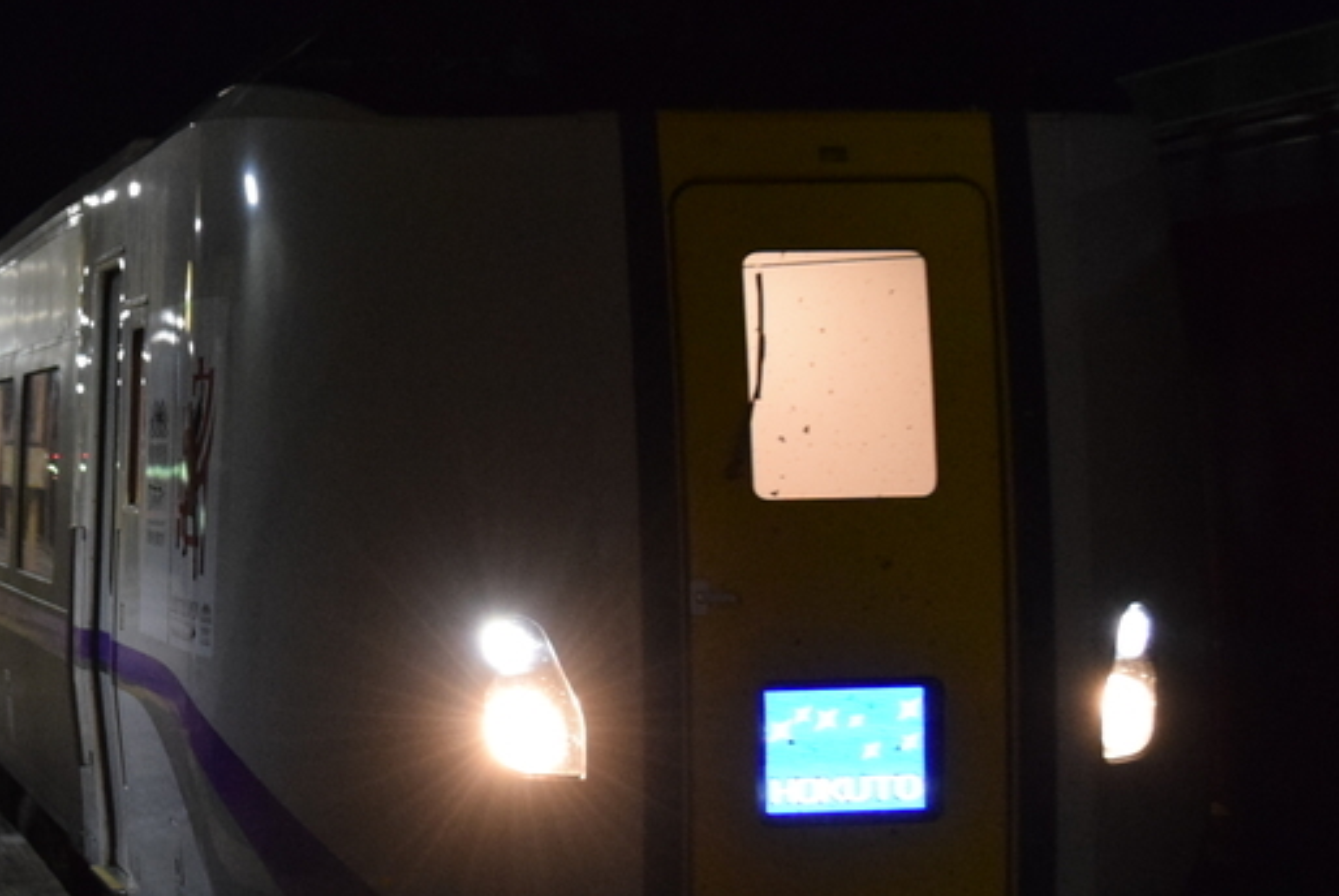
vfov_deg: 13.1
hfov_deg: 19.1
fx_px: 3910
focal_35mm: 105
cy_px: 471
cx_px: 115
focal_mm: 30
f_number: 5.6
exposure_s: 1/60
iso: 3200
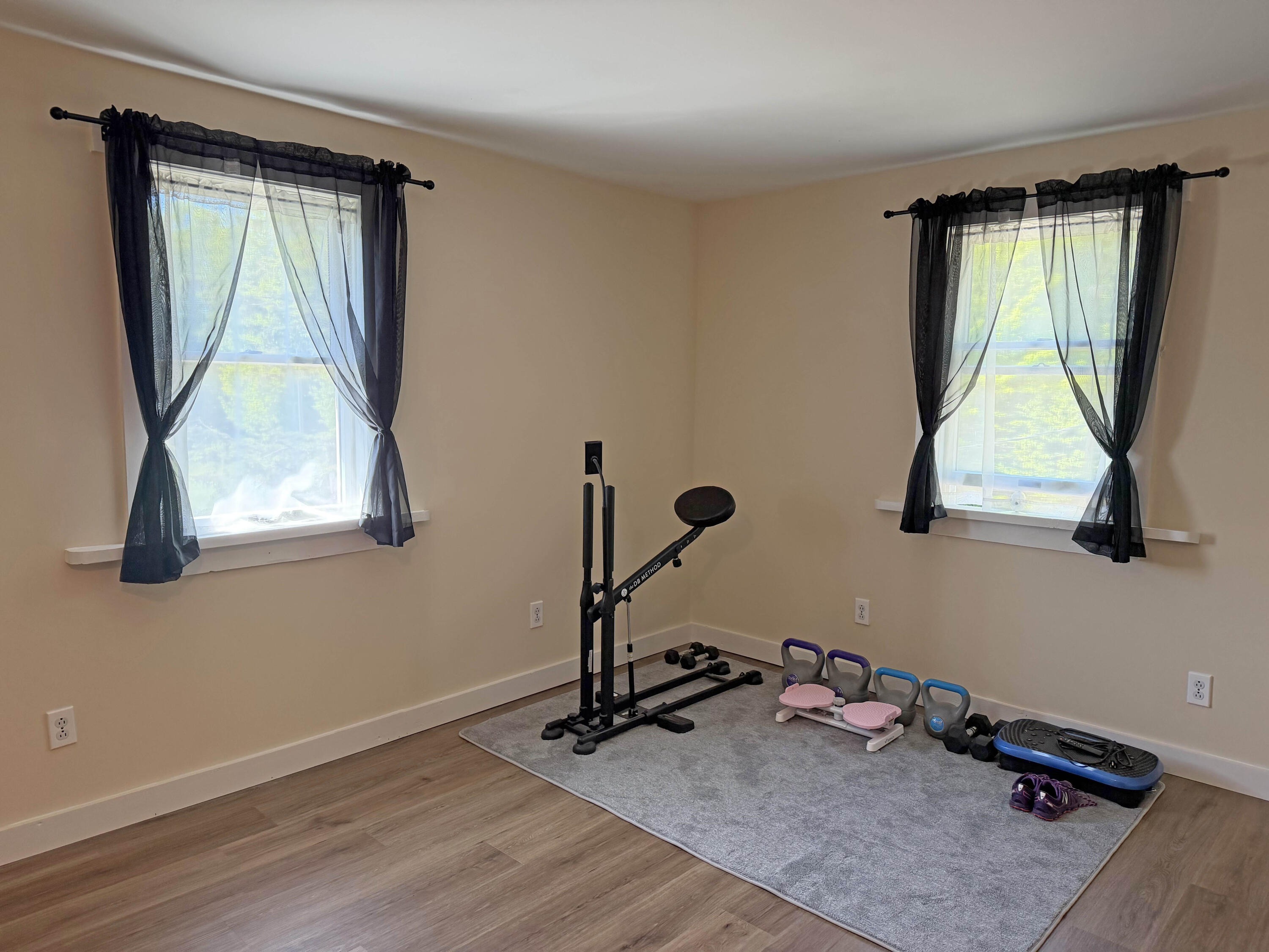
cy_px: 476
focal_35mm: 24
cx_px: 634
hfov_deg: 71.6
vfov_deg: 56.8
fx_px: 880
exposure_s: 1/141
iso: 200
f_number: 1.78
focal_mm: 6.76
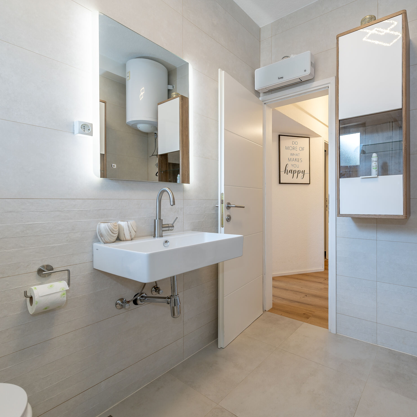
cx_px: 259
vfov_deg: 80.7
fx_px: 245
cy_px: 208
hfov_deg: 79.3
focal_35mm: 18
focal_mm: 14
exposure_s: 1/15
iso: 100
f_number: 7.1
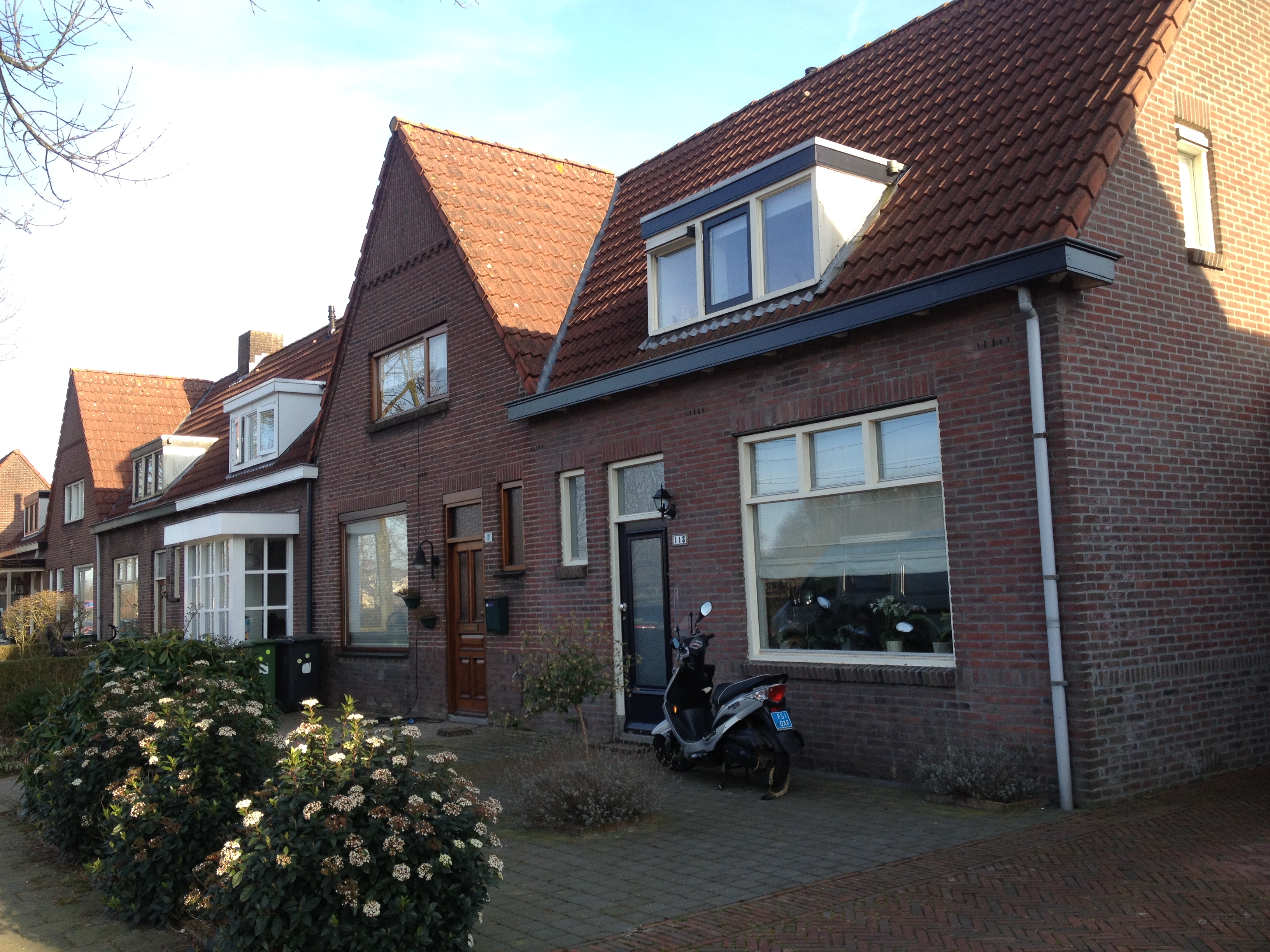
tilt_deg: +6.0
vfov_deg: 40.7
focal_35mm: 35
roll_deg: +1.6
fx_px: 1284
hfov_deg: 52.6
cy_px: 476
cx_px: 635
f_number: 2.4
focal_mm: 4.28
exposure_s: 1/339
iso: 50
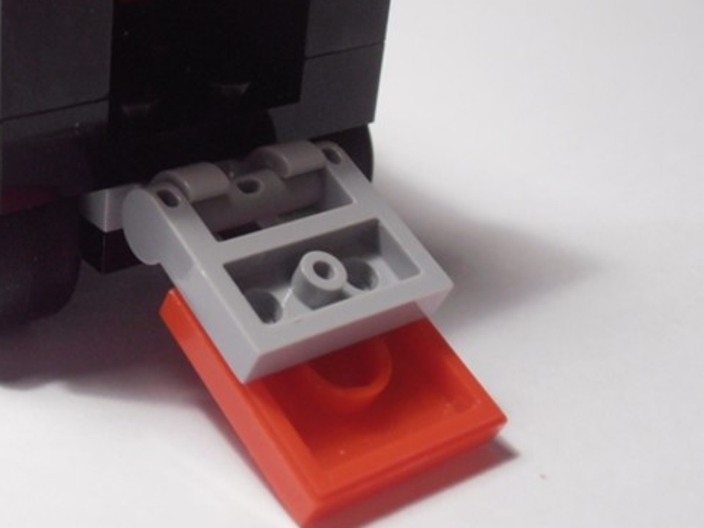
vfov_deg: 21.4
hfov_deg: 27.5
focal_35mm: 68
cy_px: 130
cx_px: 68
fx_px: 1382
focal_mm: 6.61
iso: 125
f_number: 3.9
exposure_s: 1/40
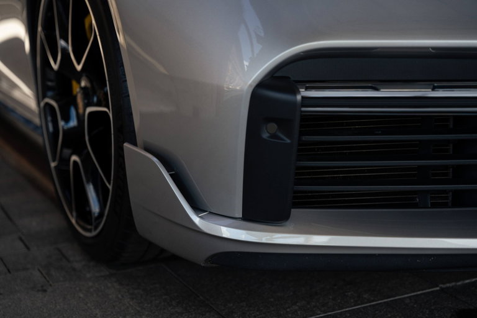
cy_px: 159
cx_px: 238
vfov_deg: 20.3
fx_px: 889
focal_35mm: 67
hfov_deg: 30.0
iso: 250
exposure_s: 1/250
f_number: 2.8
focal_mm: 67.1
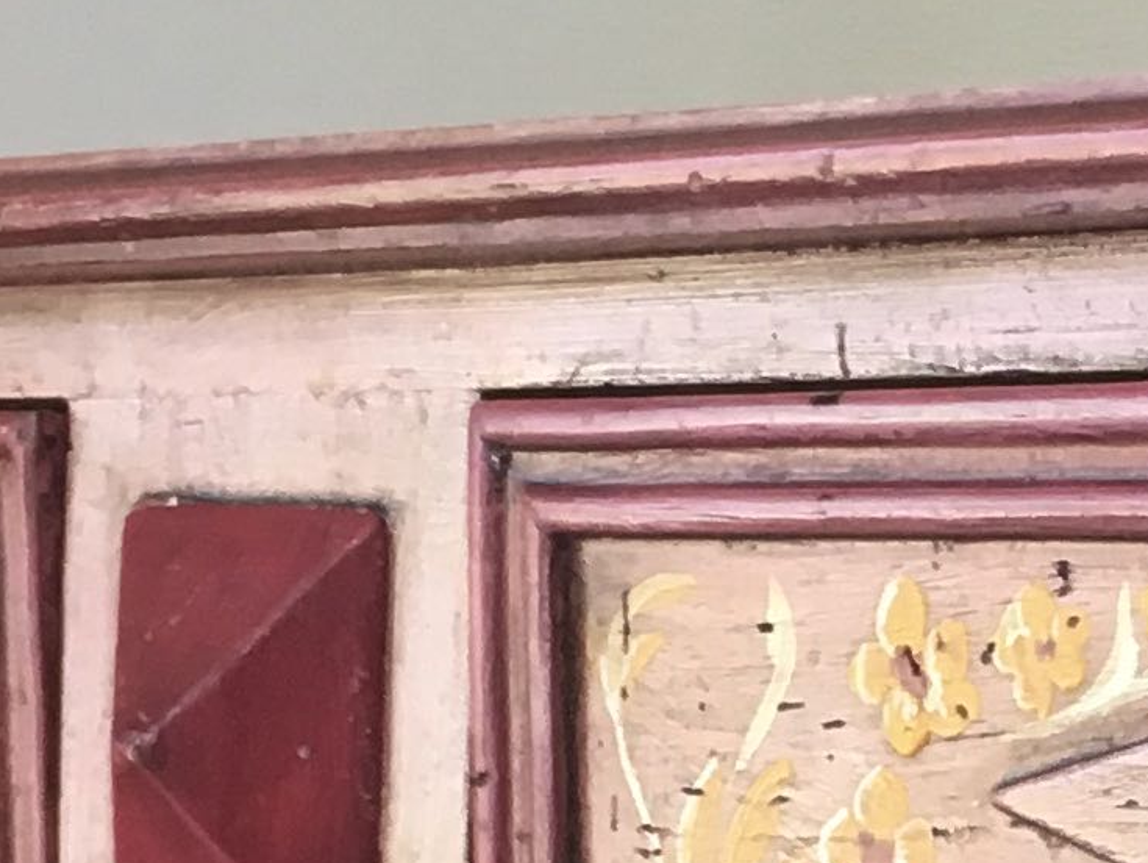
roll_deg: +0.4
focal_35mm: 159
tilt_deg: -11.5
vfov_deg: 9.0
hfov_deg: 12.2
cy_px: 1448
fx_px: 5276
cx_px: 1221
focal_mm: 4.15
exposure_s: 1/33
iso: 80
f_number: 2.2
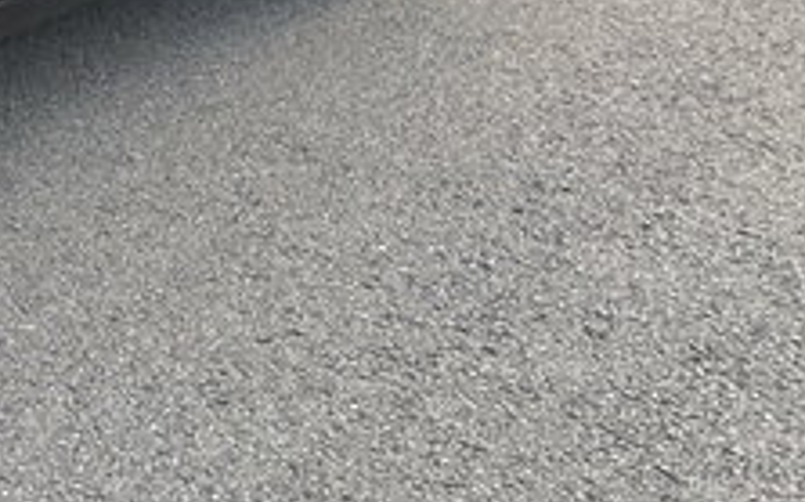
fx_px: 2083
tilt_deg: -10.3
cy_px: -224
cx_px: -522
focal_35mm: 95
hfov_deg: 18.4
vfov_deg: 13.1
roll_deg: +1.9
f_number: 1.6
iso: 50
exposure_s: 1/186
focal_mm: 5.1
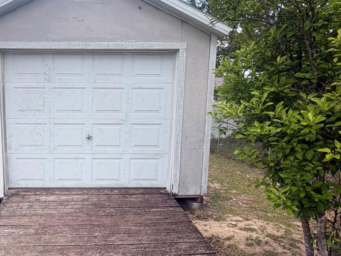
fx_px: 286
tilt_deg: -8.6
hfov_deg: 58.3
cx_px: 83
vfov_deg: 48.0
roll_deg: -0.3
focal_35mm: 29
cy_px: 153
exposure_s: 1/502
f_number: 2.2
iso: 40
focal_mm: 2.22
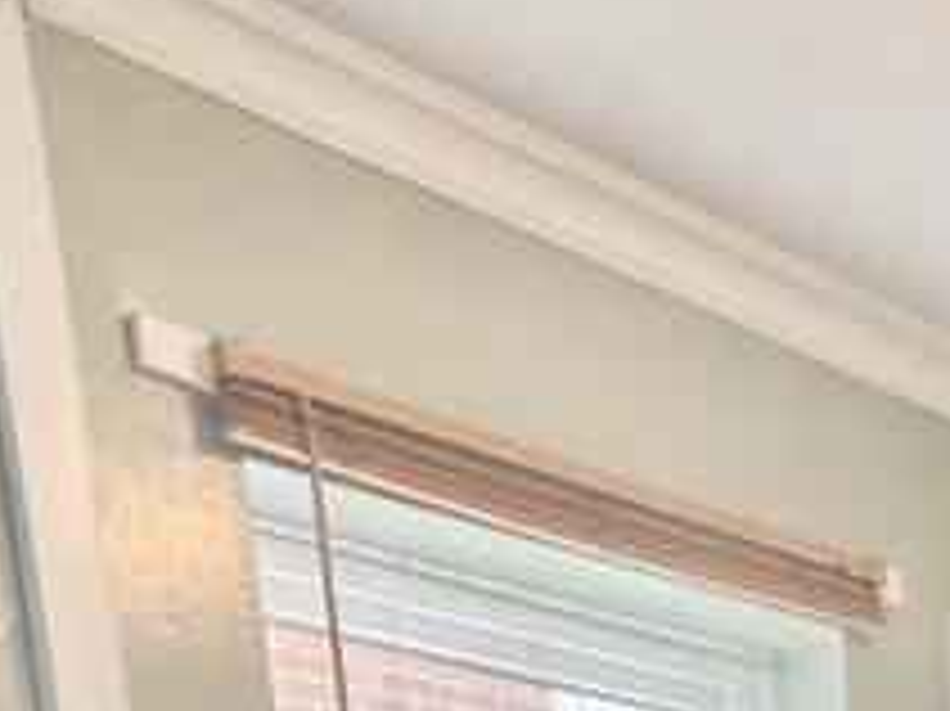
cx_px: 1211
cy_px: 1692
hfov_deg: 25.0
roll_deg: -0.2
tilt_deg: -15.8
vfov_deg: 14.5
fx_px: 1865
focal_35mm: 68
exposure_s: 1/100
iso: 320
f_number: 2.2
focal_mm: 2.22
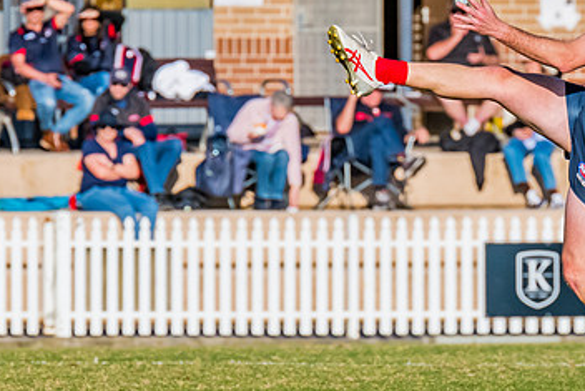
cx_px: 466
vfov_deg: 1.3
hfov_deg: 1.9
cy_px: 168
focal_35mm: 1080
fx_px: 17556
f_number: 11
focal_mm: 420
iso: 800
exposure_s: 1/1600
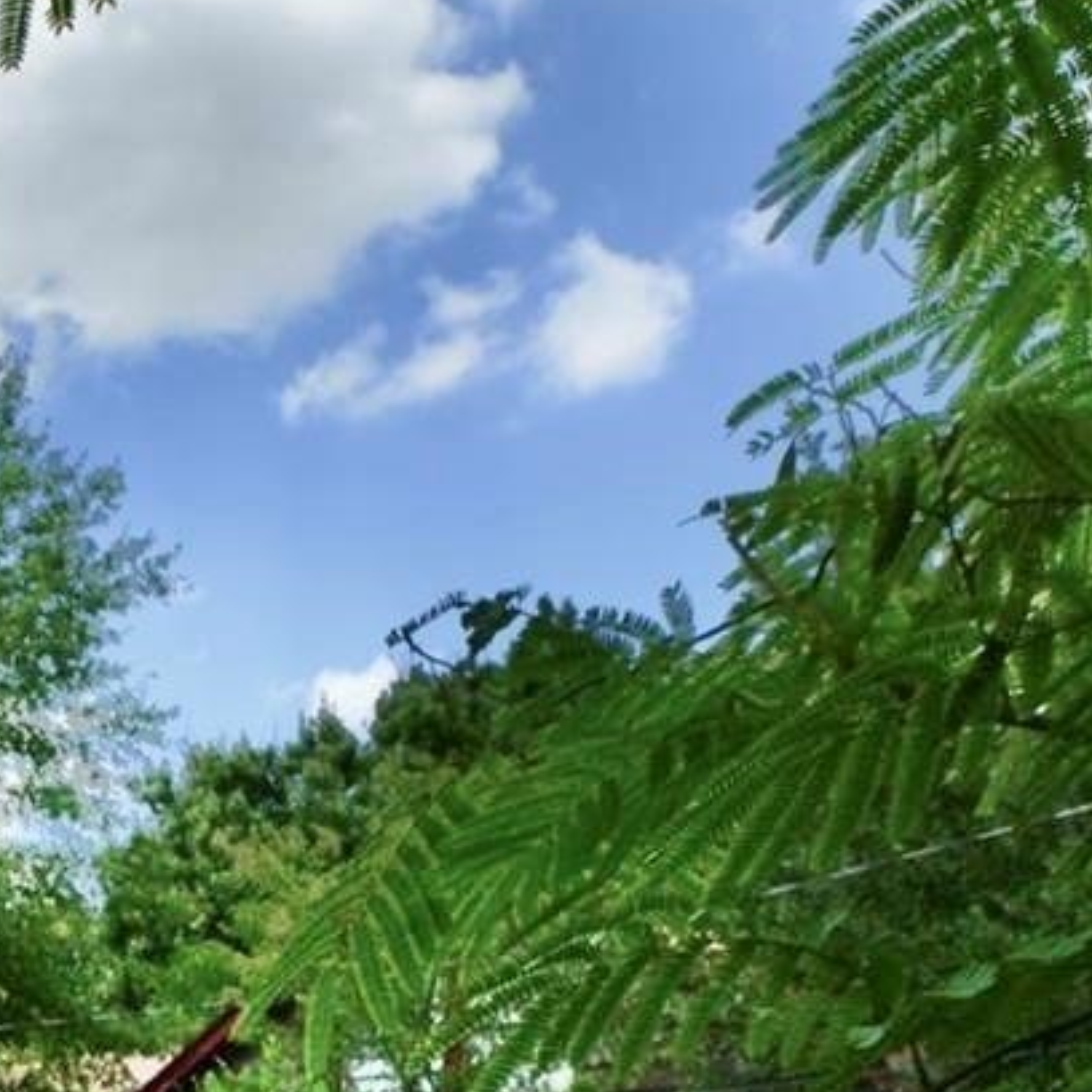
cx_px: -704
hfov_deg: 21.0
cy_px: 1241
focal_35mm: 64
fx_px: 2284
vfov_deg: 24.8
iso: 200
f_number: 10
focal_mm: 10
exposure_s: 1/320
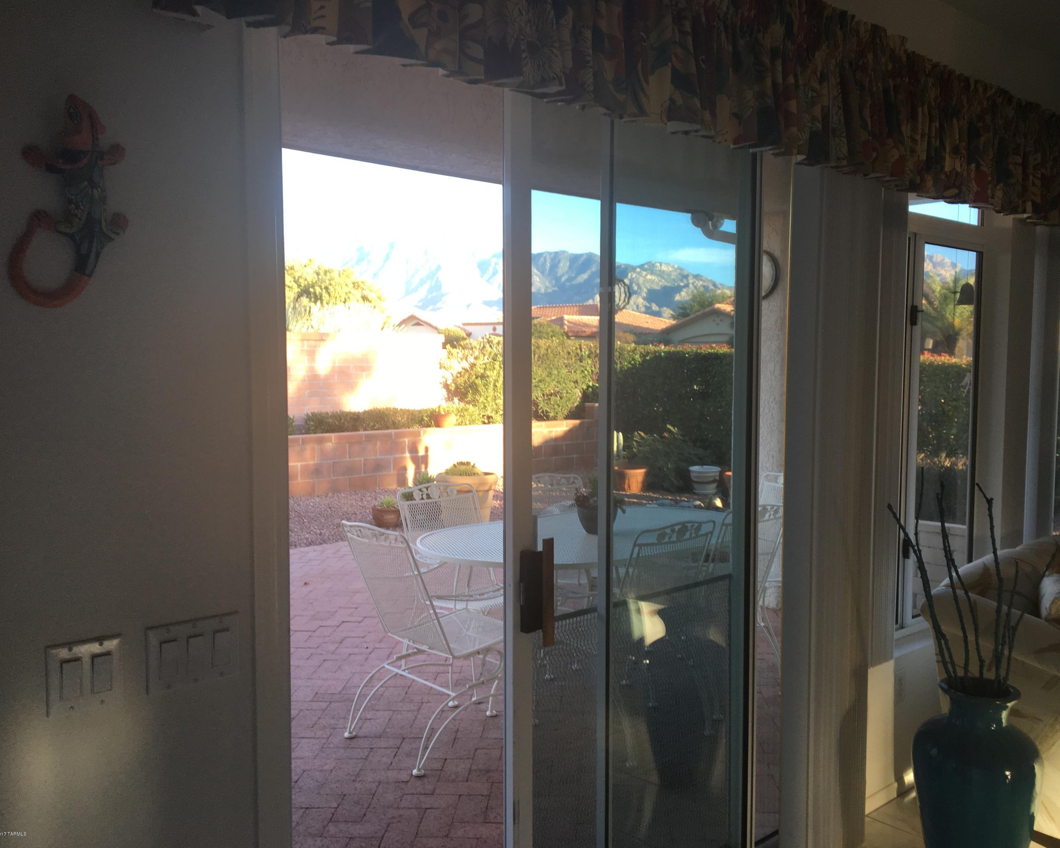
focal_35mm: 31
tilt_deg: -4.8
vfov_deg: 47.1
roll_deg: -1.4
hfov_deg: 57.1
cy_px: 426
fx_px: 972
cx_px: 570
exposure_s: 1/120
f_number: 2.2
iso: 25
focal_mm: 4.15
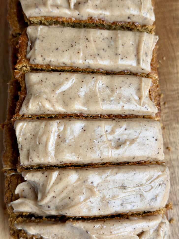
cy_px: 120
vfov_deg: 39.7
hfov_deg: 30.3
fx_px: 331
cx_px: 90
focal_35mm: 48
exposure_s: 1/77
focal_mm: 6.8
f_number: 1.8
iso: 100
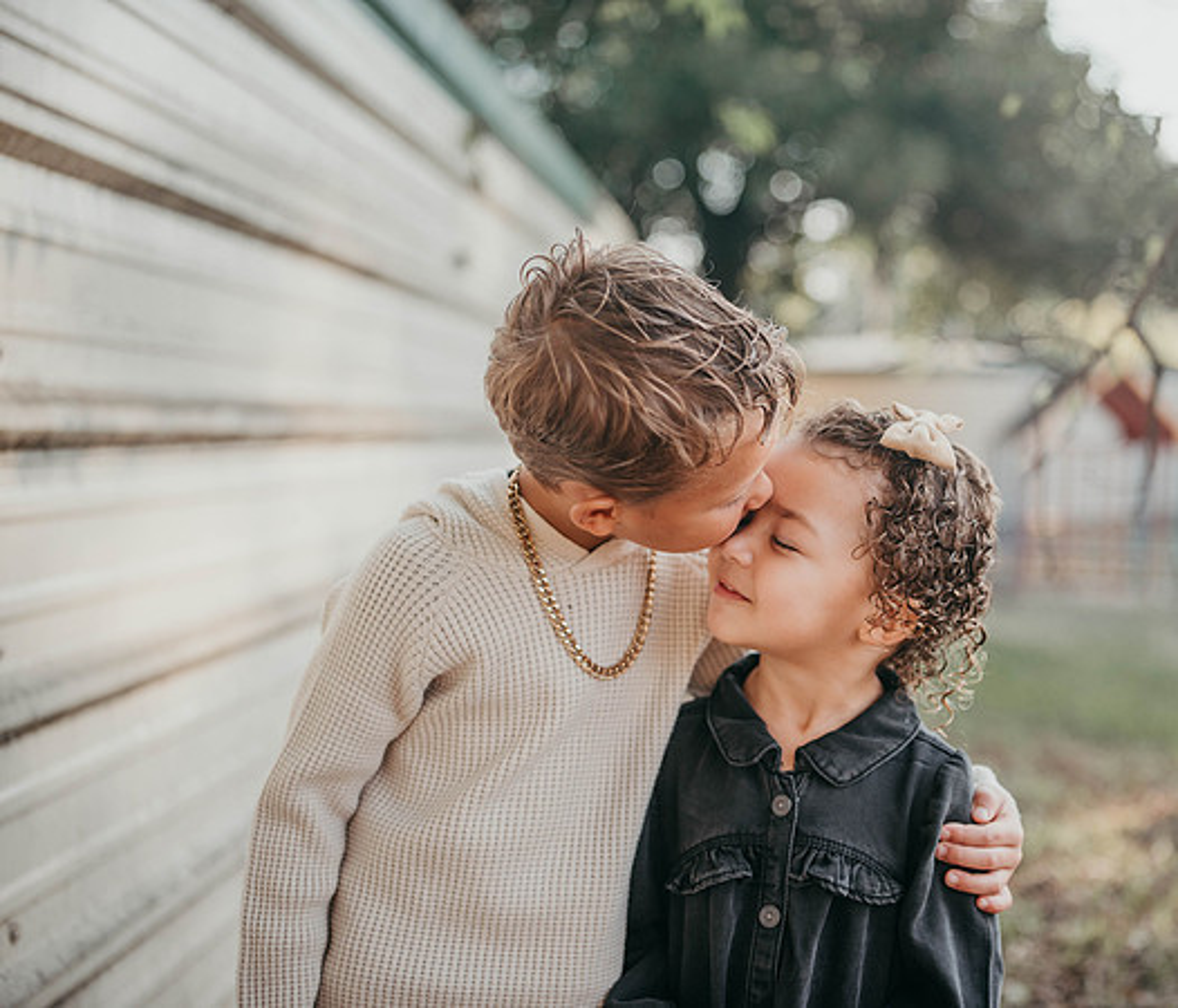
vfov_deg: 37.9
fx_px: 1469
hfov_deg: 43.3
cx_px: 755
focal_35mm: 41
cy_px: 504
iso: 64
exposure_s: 1/1600
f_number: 1.6
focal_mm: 35
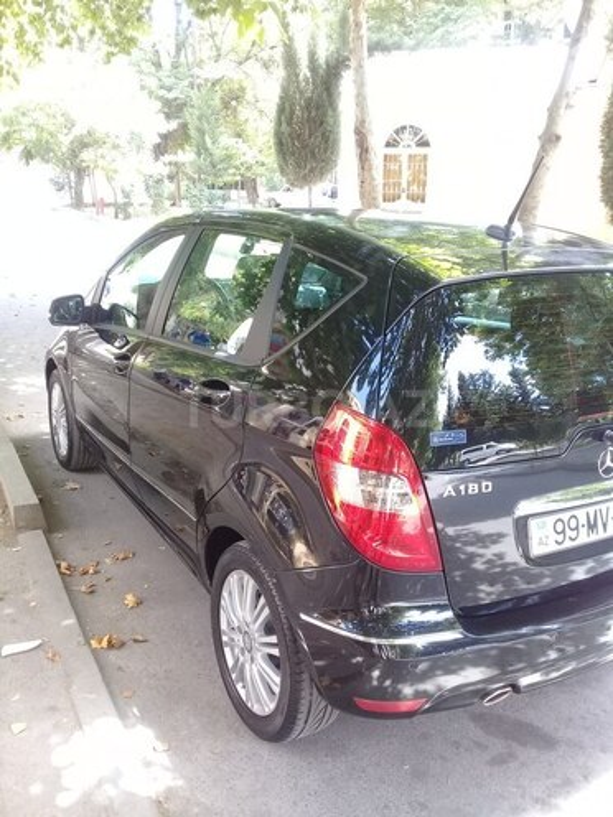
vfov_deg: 58.4
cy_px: 408
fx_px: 732
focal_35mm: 31
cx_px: 306
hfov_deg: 45.4
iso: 80
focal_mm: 3.3
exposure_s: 1/33
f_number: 2.2
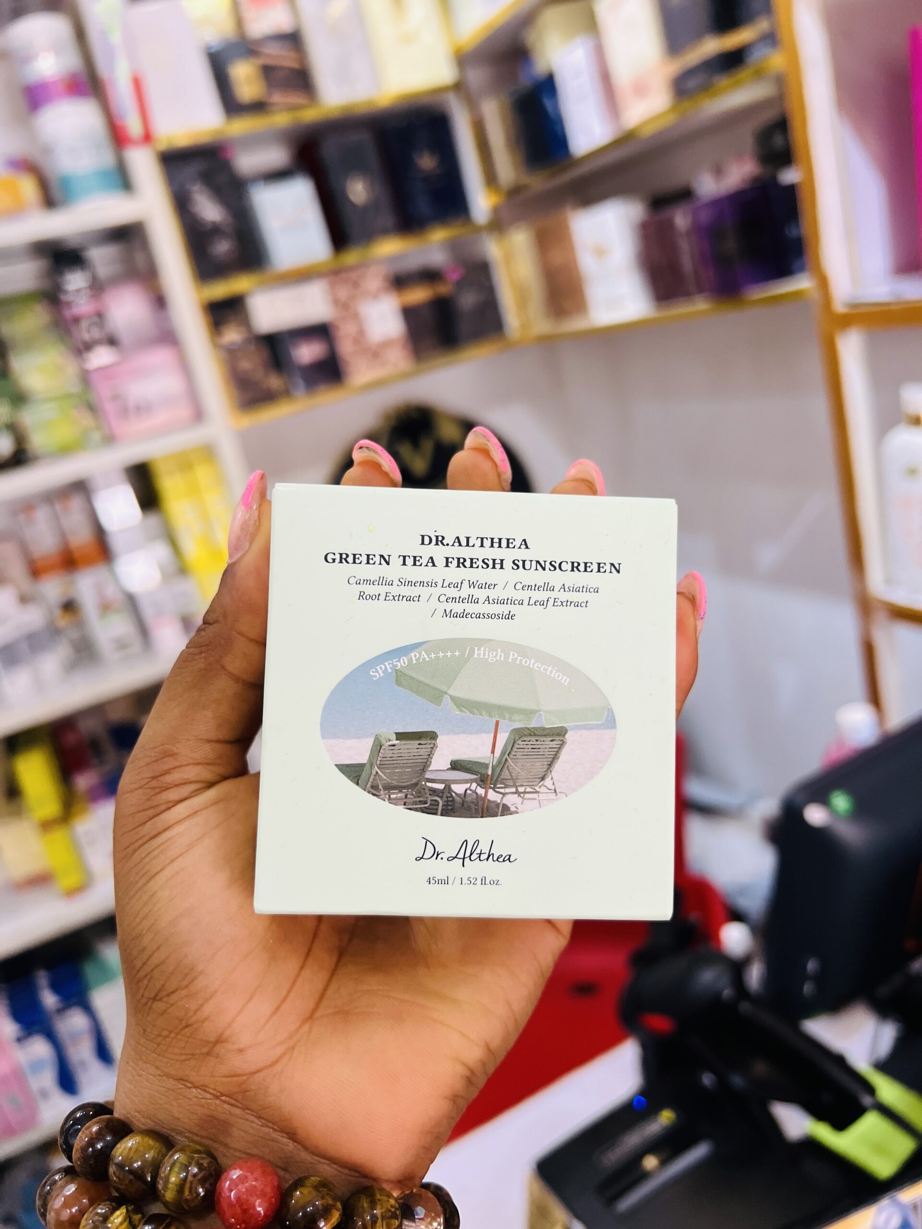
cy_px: 614
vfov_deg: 67.3
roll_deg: +12.6
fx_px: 923
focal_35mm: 26
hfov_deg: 53.1
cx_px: 461
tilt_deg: -15.2
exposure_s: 1/121
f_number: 1.5
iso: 125
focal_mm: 5.7
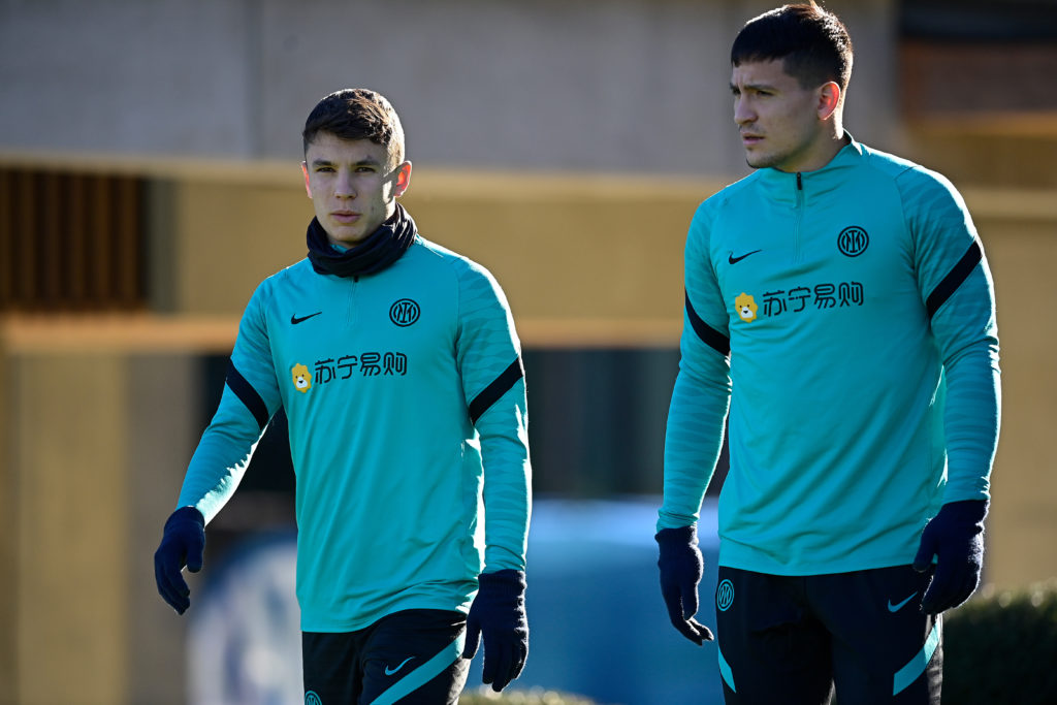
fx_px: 11745
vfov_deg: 3.4
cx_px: 528
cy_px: 352
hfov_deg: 5.2
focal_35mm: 400
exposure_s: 1/3200
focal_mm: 400
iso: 1000
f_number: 3.5
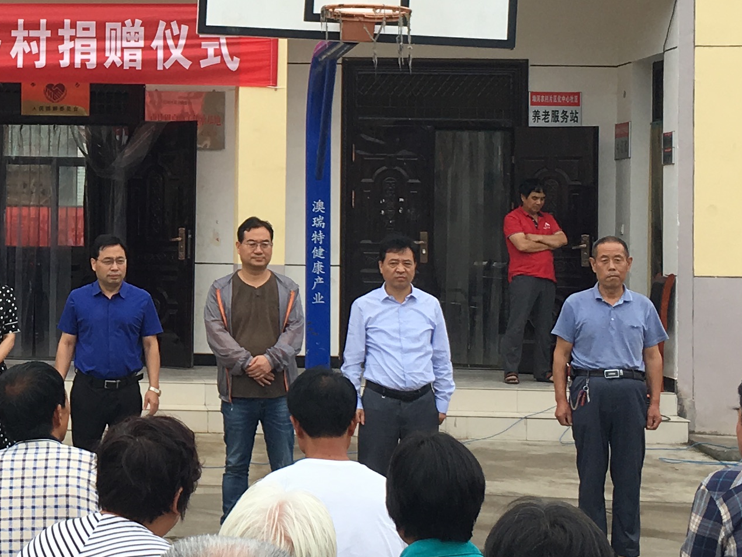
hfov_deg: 20.6
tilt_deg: +2.1
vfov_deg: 16.0
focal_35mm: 92
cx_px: -18
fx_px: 1972
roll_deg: -0.7
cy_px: 192
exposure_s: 1/699
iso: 25
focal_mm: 4.15
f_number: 2.2
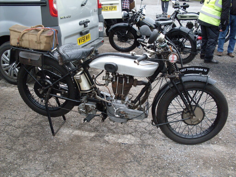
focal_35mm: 38
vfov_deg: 37.7
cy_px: 88
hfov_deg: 49.0
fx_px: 259
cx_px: 118
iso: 80
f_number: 2.8
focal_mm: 6.3
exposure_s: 1/250
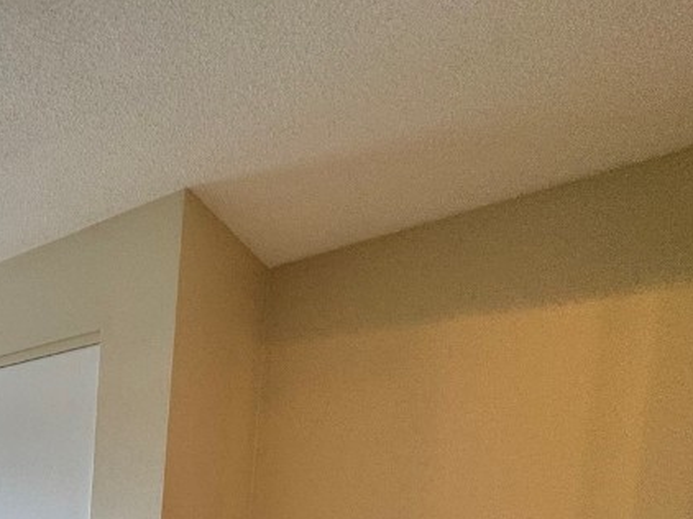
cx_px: -115
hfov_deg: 40.3
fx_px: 680
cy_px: 624
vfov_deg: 33.7
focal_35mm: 34
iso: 125
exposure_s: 1/120
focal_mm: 2.22
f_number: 2.2
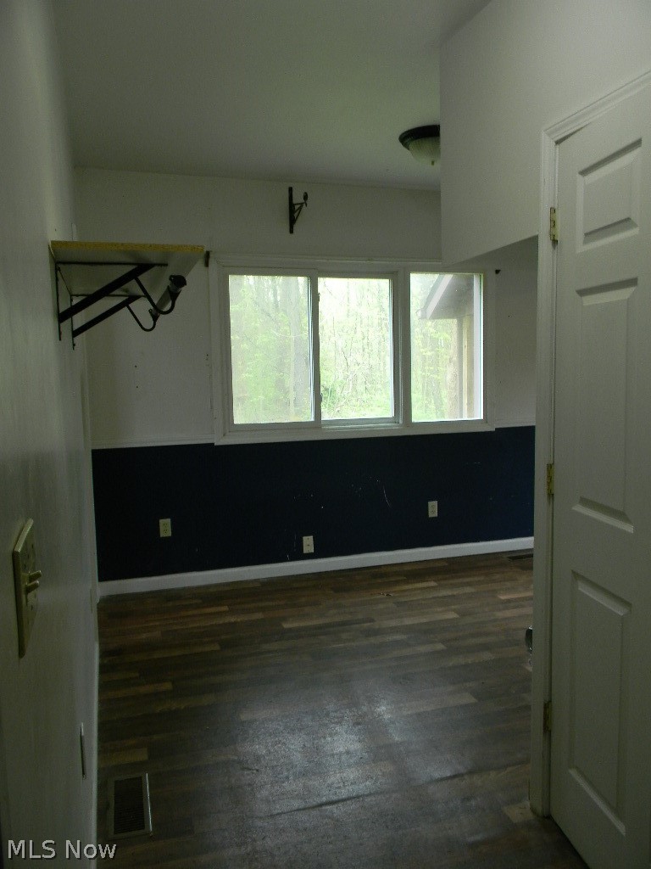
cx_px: 326
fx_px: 702
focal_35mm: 28
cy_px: 434
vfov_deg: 63.4
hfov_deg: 49.7
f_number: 3.5
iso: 191
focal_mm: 5
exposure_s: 1/30
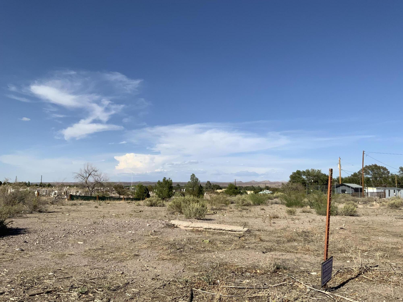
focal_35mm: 29
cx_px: 202
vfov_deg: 48.2
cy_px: 151
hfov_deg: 61.7
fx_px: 338
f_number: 1.8
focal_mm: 3
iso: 20
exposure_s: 1/3322
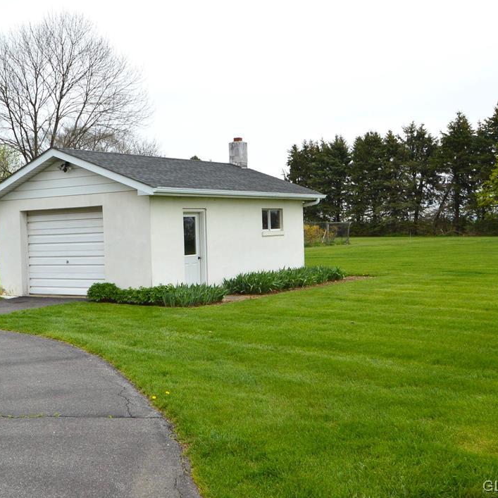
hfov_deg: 35.5
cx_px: 143
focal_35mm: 47
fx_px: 765
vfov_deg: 36.1
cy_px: 247
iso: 400
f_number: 10
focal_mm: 24
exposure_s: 1/250
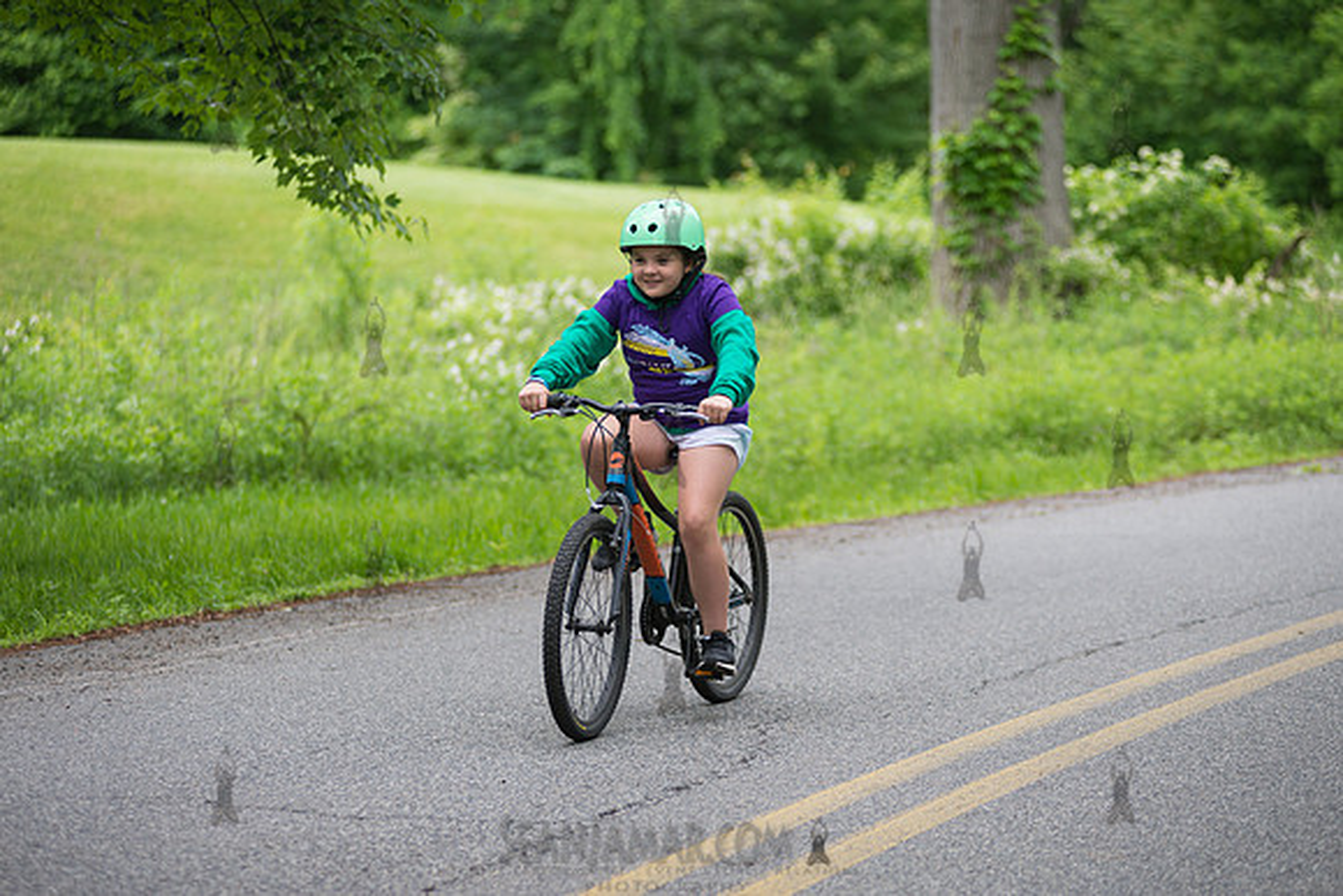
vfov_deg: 11.4
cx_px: 672
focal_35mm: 120
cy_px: 448
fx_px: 4478
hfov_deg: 17.1
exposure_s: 1/800
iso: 400
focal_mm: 120
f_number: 2.8
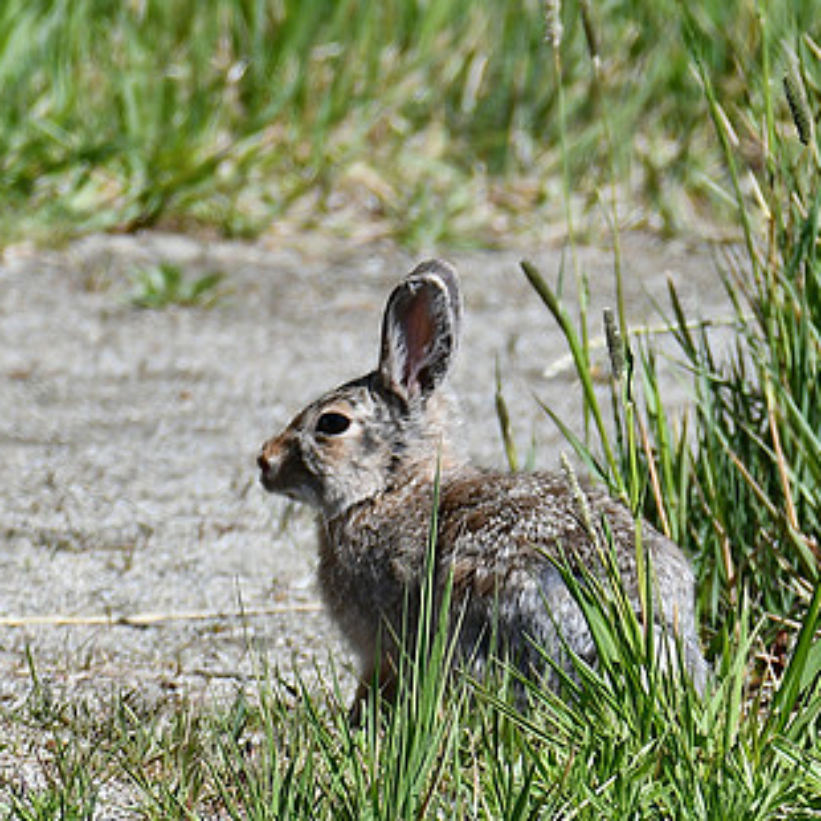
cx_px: 625
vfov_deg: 2.5
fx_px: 19186
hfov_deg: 2.5
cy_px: 446
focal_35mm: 715
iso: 180
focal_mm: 300
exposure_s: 1/500
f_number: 8
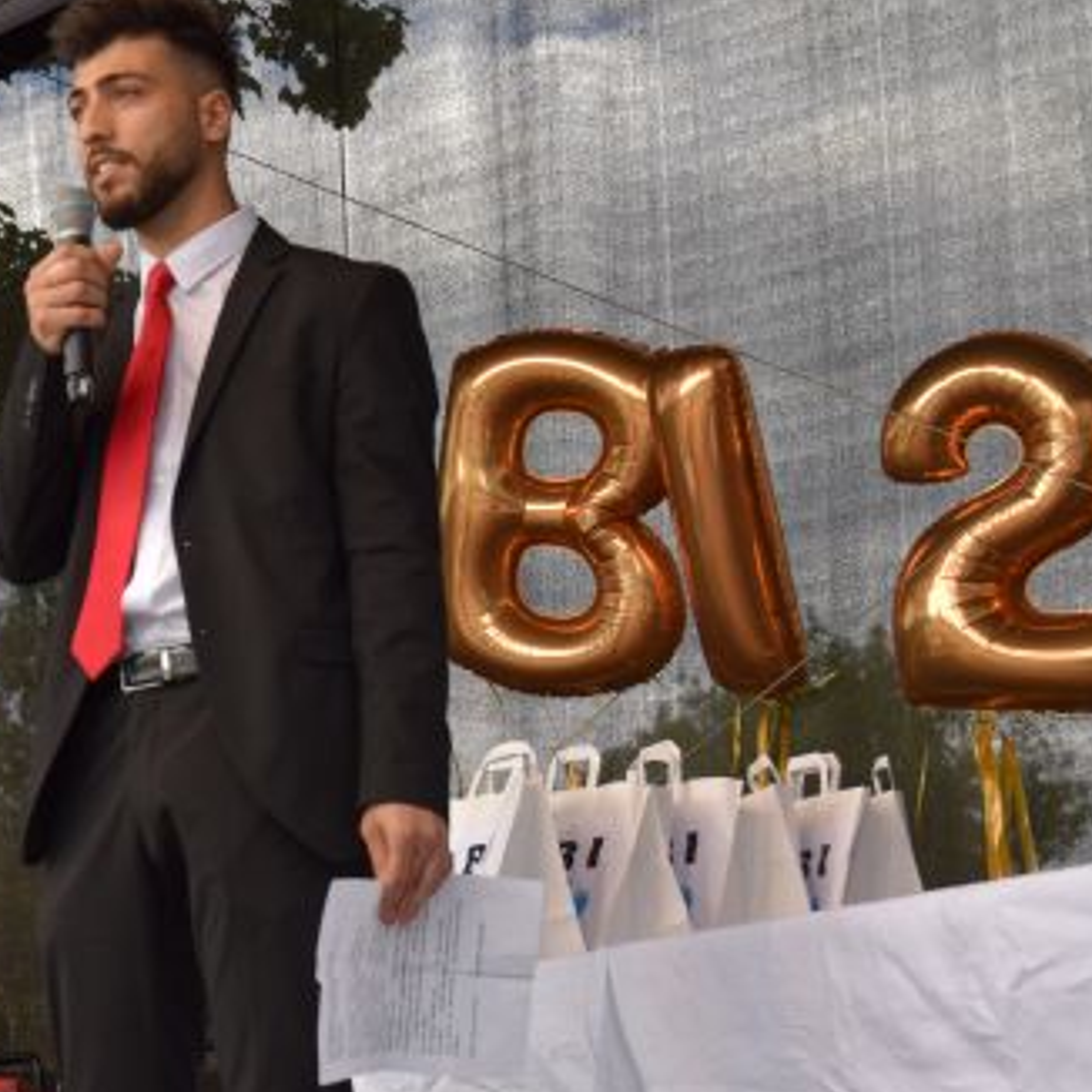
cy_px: 558
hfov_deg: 17.3
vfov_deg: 17.9
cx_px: -104
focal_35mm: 97
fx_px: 3464
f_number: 5.6
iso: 100
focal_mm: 31
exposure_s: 1/125
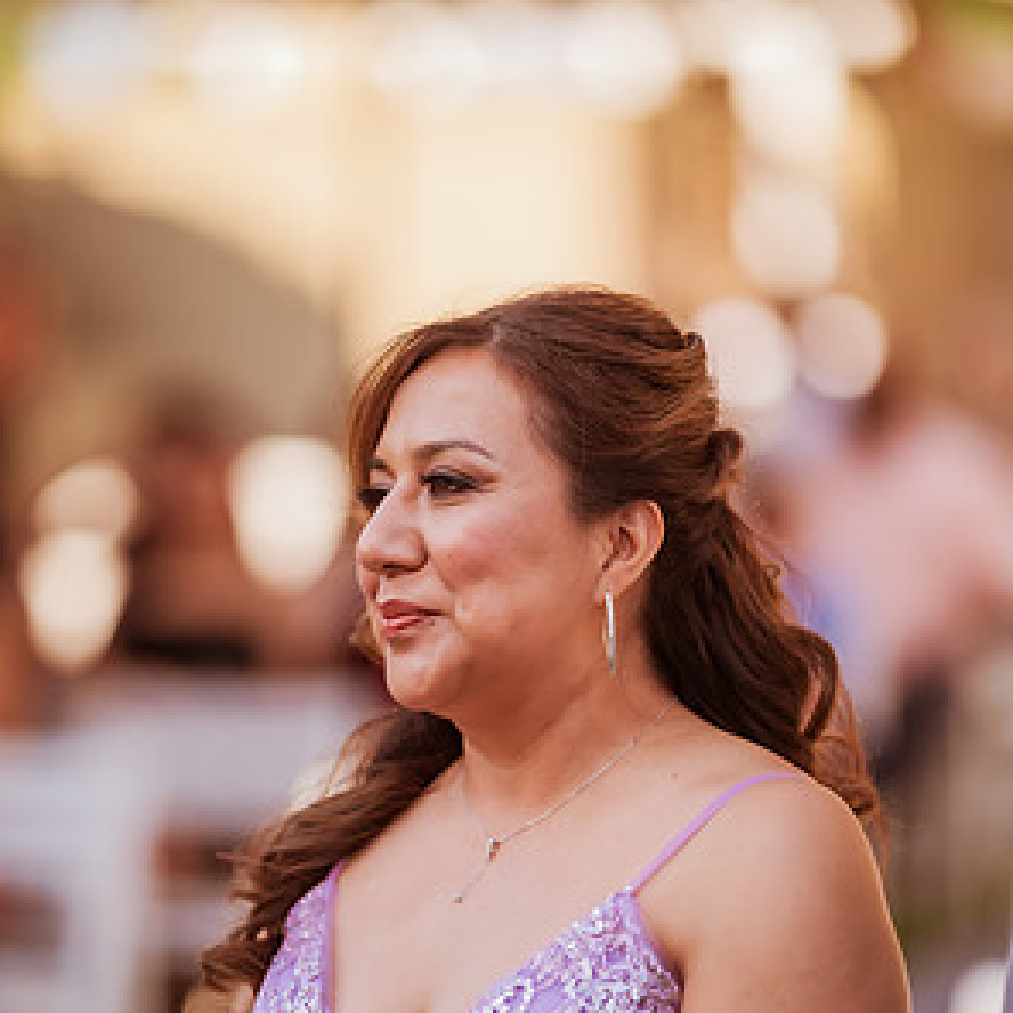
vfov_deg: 10.0
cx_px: 508
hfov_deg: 10.0
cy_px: 667
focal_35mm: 174
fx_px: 5761
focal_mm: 135
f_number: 1.8
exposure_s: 1/1250
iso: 125
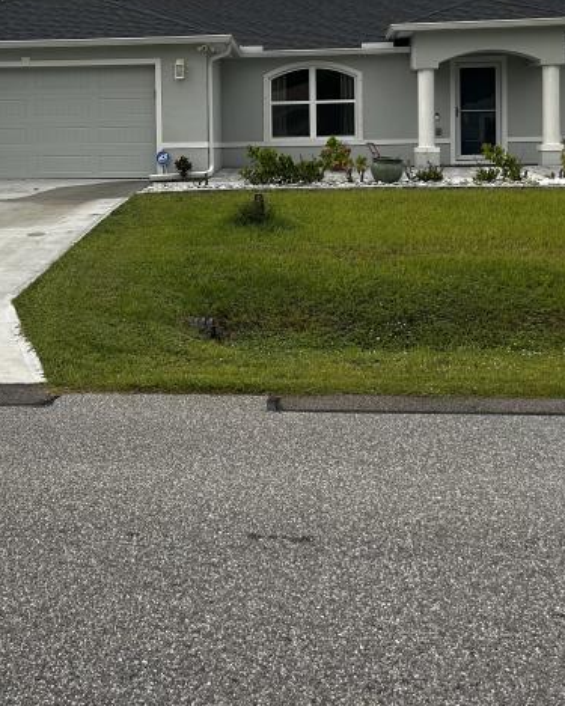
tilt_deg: -0.9
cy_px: 166
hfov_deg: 28.8
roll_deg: +1.1
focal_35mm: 52
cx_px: 164
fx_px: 1087
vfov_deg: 35.1
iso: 50
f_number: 1.5
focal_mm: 5.7
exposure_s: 1/488
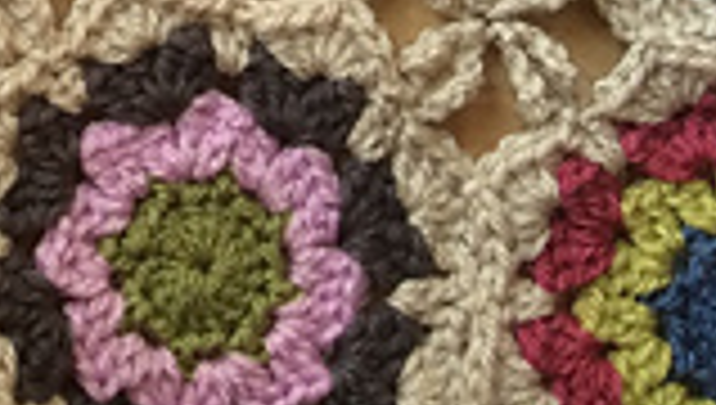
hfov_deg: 14.8
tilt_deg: -79.5
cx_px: -158
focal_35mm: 140
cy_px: -531
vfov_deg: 8.1
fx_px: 2662
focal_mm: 3.3
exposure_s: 1/100
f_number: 2.4
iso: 40
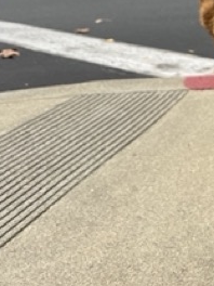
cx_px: 239
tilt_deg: -7.5
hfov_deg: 22.0
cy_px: -13
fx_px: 519
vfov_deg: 28.4
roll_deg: +0.1
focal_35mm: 63
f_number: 1.5
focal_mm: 5.7
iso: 50
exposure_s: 1/780
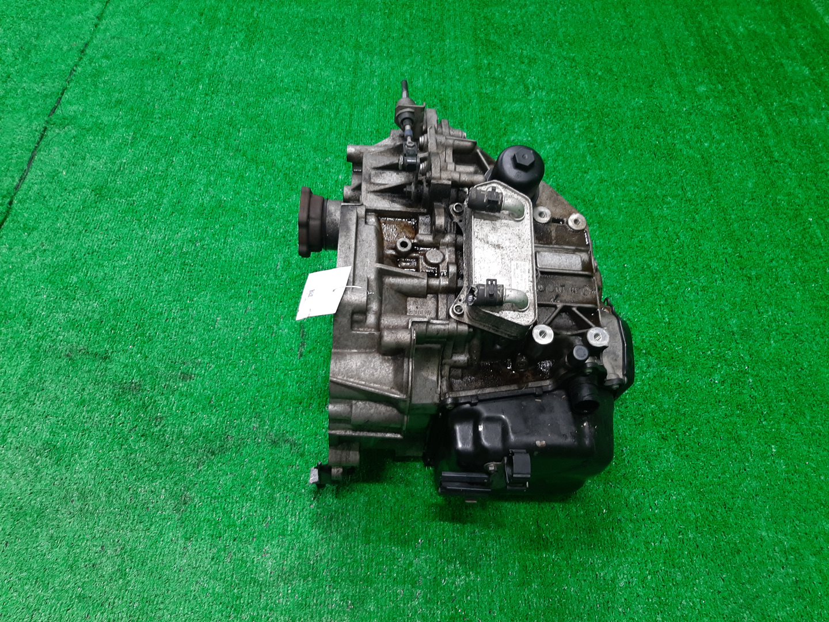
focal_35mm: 26
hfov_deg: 67.3
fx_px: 623
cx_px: 414
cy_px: 311
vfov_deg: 53.1
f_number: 1.7
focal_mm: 3.93
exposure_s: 1/50
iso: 110
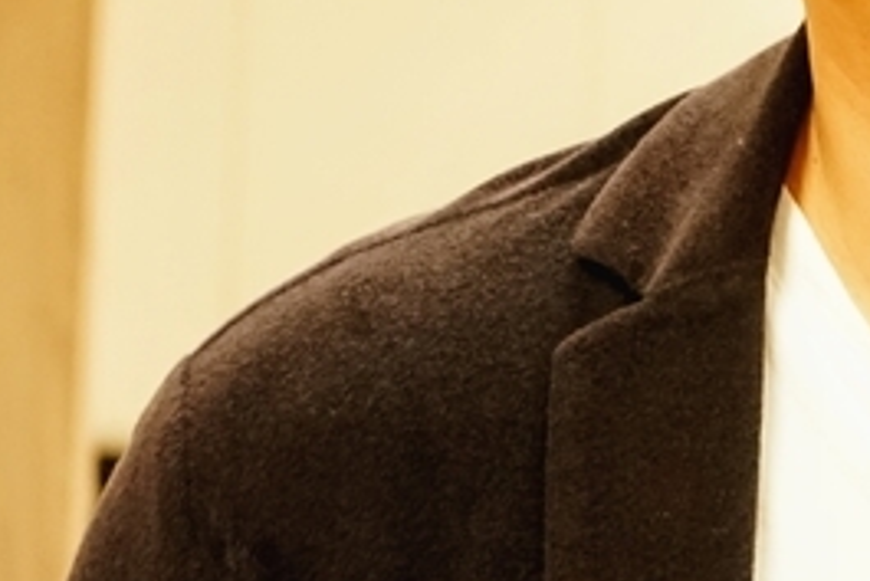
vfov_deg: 7.6
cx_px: 1011
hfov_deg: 11.6
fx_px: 4207
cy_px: -487
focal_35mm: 174
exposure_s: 1/60
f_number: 4.5
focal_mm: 45
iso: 2000
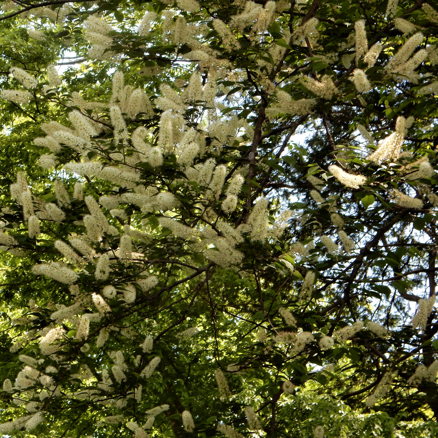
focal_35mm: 100
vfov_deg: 17.4
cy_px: 219
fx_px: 1432
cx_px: 166
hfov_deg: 17.4
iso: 125
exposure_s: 1/160
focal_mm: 14.9
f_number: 5
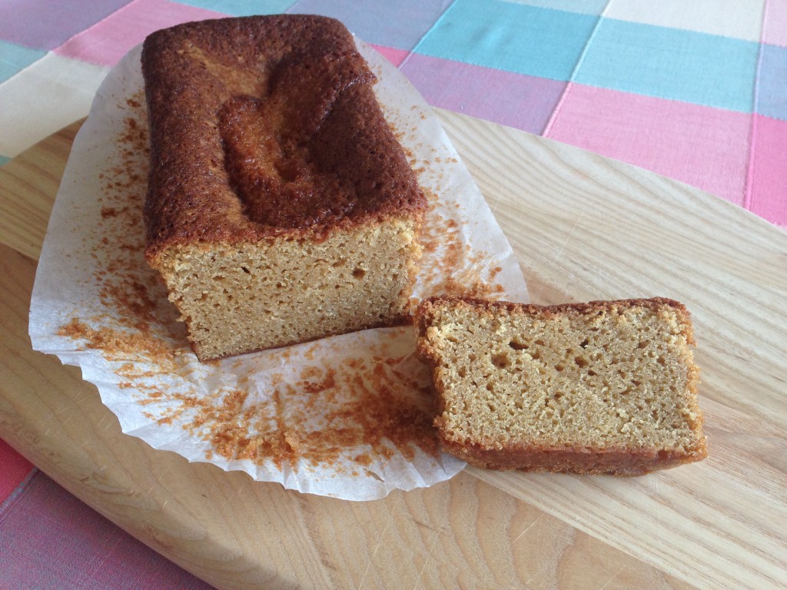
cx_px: 394
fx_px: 750
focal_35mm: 33
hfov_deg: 55.4
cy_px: 295
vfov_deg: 42.9
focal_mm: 4.12
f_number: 2.4
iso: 100
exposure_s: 1/120
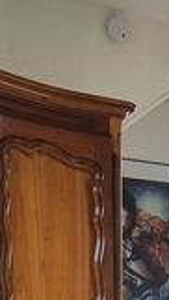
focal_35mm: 88
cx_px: 334
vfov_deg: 21.9
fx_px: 699
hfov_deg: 12.3
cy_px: 382
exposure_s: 1/359
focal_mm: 2.2
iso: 200
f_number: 2.2
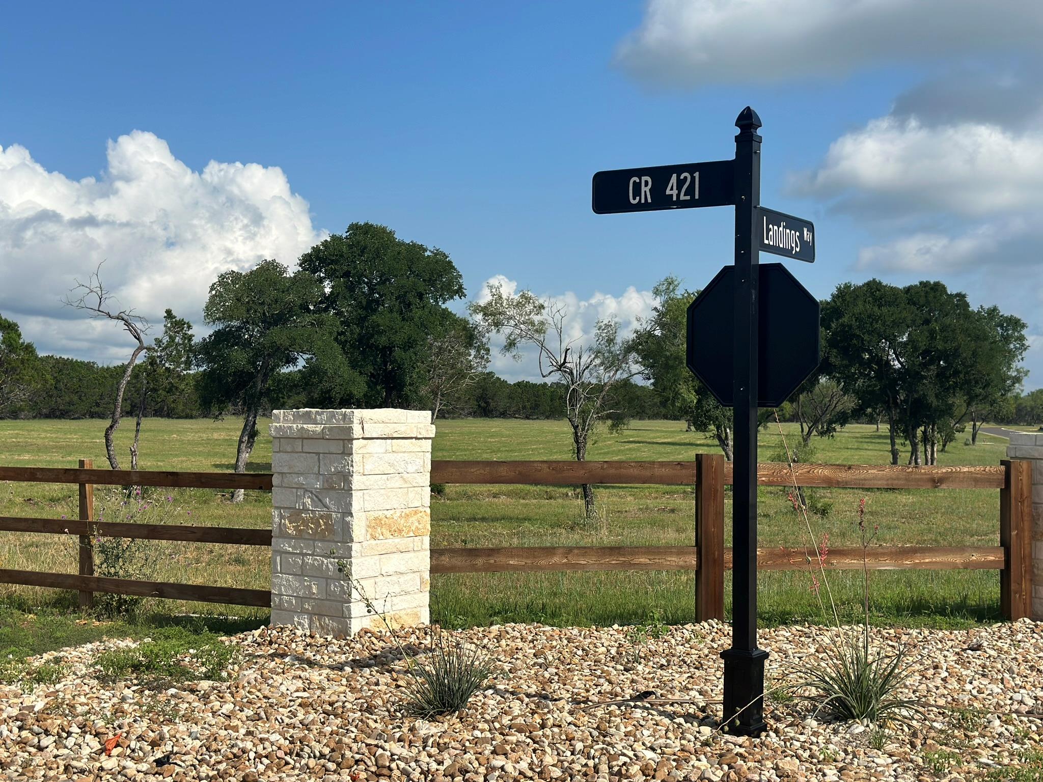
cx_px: 522
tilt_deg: +0.2
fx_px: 1446
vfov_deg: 30.3
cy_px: 391
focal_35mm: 48
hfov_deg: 39.7
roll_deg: -0.7
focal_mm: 6.86
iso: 100
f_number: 1.78
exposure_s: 1/8929
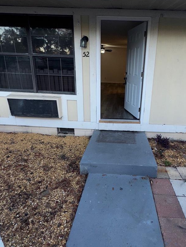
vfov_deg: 78.6
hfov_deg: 62.4
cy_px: 107
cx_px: 118
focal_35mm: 21
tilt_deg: -15.3
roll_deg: -2.3
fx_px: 150
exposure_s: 1/122
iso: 32
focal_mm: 2.22
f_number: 2.2
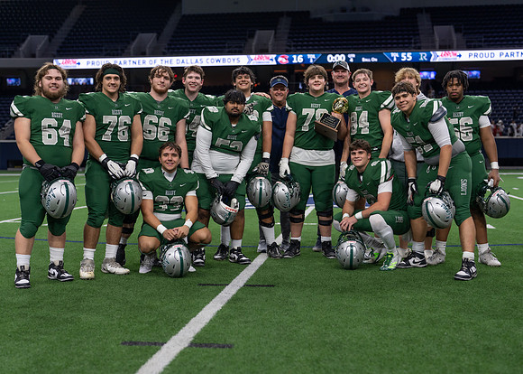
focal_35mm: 53
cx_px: 265
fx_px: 788
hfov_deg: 36.7
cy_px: 189
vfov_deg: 26.6
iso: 320
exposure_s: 1/320
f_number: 2.2
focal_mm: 50
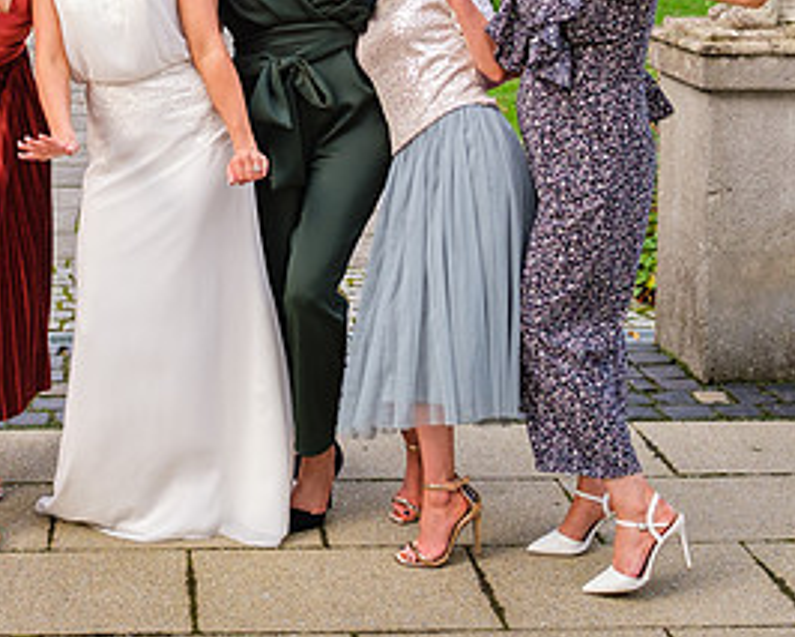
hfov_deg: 28.1
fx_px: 1553
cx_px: 164
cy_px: -7
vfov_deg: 22.2
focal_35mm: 66
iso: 200
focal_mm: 16
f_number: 3.2
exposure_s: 1/200
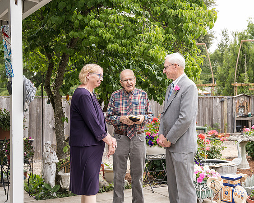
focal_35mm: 51
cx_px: 137
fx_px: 384
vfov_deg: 29.6
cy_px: 93
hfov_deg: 36.6
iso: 320
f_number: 4
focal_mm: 42
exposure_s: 1/500
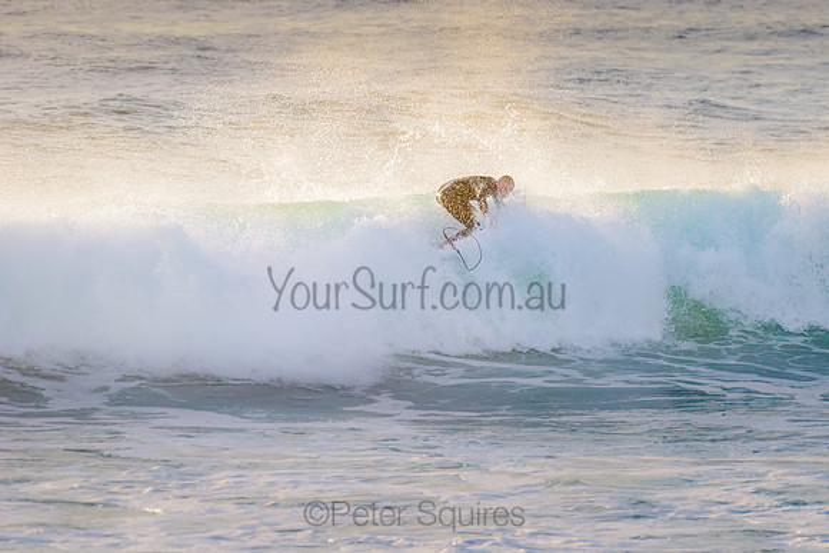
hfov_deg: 3.4
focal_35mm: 613
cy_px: 215
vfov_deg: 2.2
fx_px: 14115
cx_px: 508
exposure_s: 1/2000
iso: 500
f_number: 5.6
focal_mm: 500
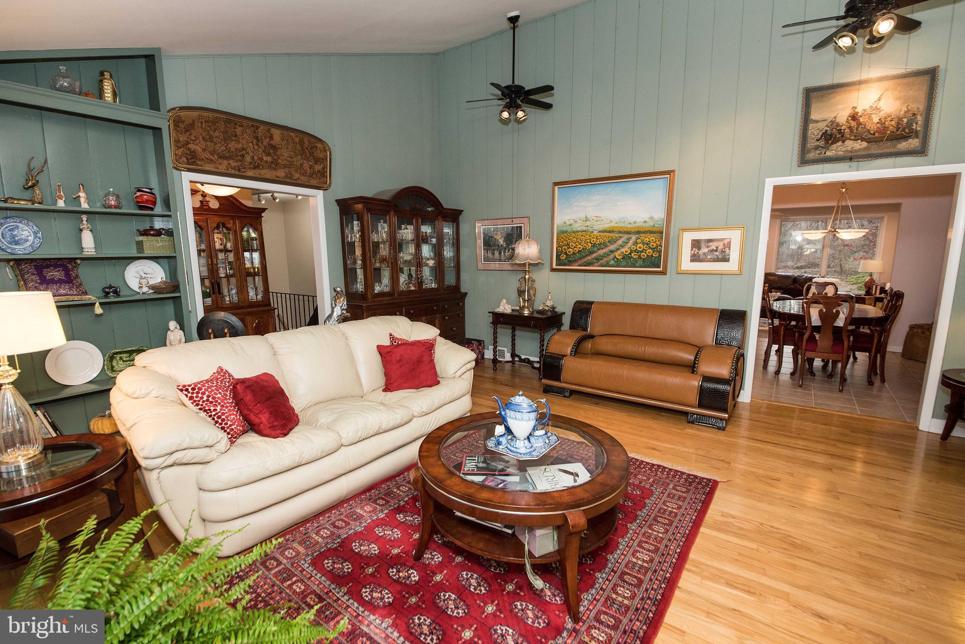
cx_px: 482
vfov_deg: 73.8
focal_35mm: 16
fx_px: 429
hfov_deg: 96.7
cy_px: 322
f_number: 6.3
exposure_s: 1/100
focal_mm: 16
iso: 1250
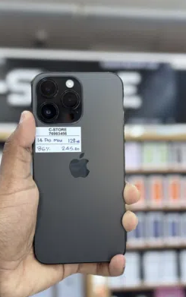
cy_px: 150
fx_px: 421
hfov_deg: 24.9
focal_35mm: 52
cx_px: 106
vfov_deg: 38.8
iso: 64
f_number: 1.78
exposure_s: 1/251
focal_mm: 6.76
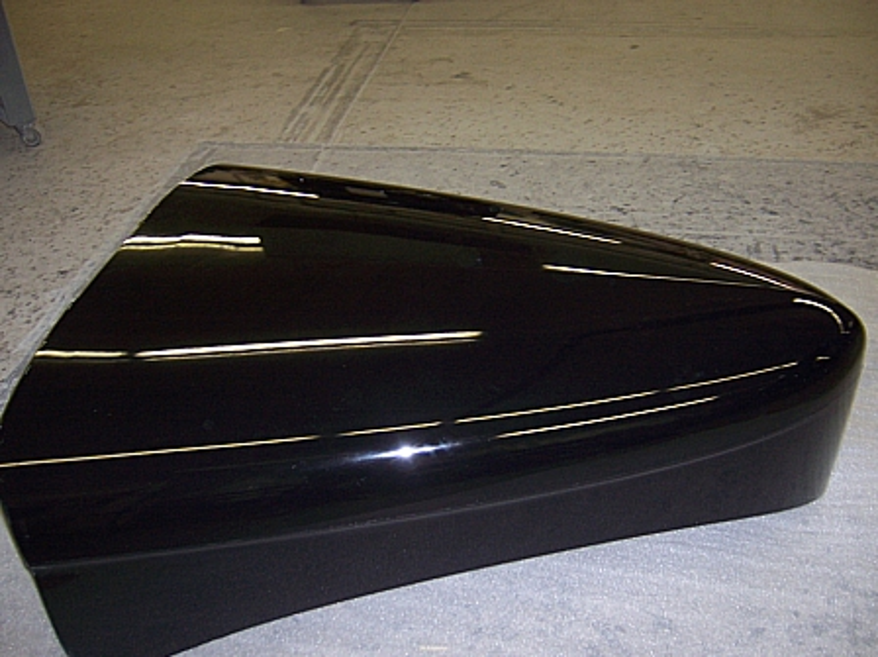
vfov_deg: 39.6
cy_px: 328
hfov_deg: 51.4
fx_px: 912
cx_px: 439
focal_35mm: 36
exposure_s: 1/60
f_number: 2.8
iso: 125
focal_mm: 6.2
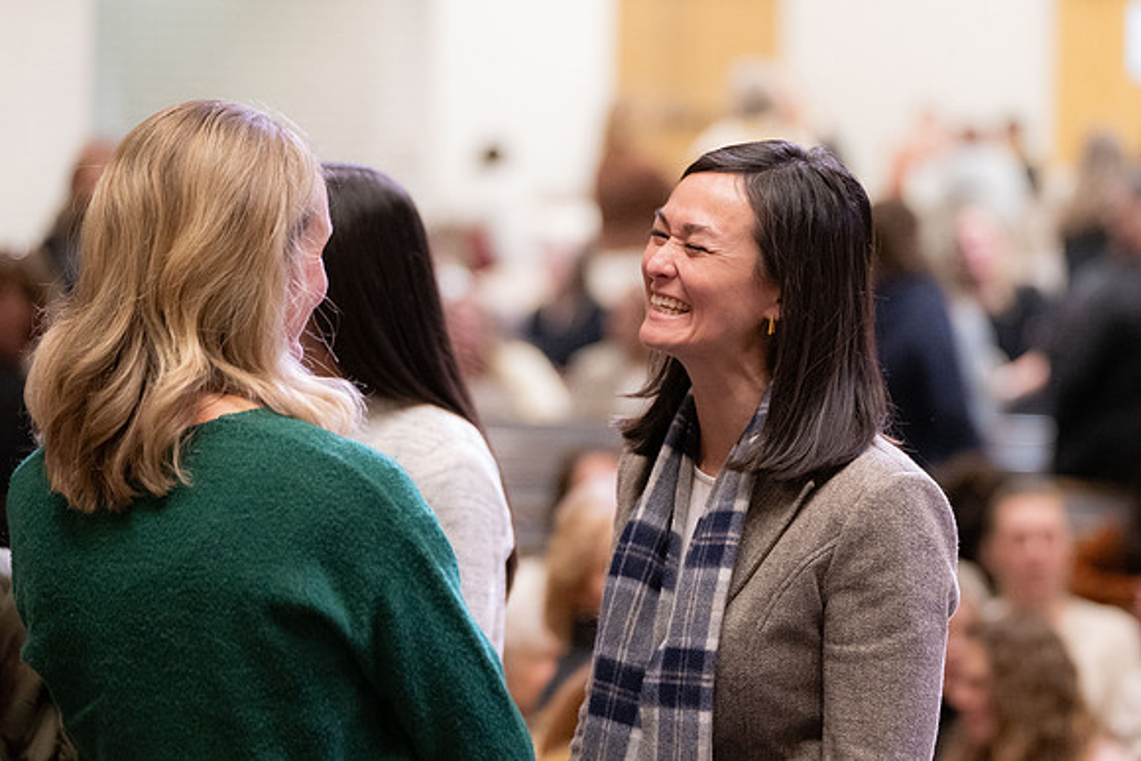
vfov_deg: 7.9
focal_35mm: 175
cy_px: 428
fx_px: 5533
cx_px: 693
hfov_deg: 11.8
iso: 4000
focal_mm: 125
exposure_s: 1/250
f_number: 2.8
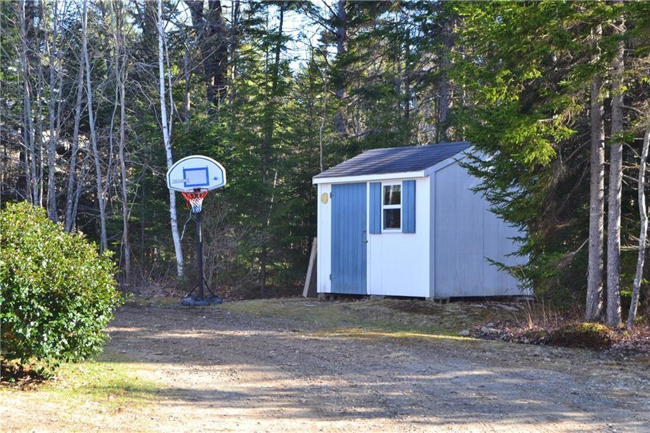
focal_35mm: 69
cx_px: 325
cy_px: 216
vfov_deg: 19.7
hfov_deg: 29.3
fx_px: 1245
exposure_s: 1/100
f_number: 9
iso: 400
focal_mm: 46
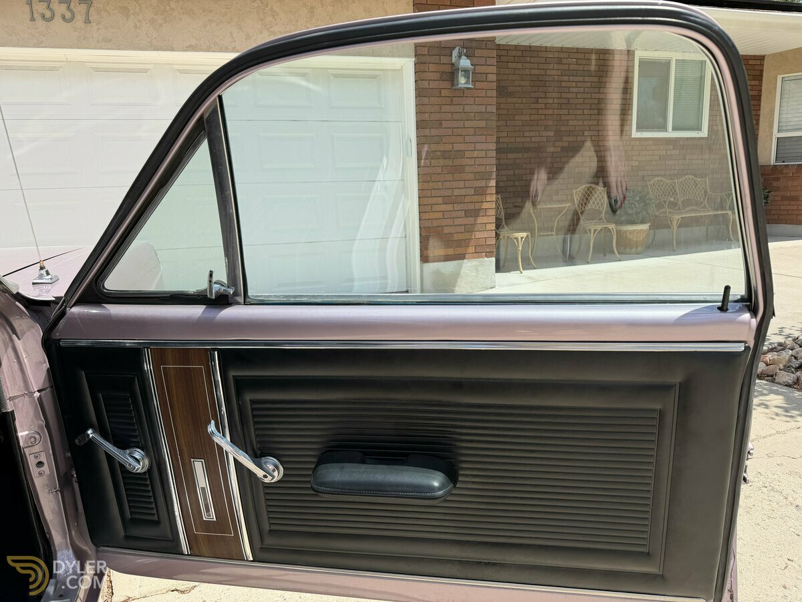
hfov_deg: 71.6
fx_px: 556
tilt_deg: -11.5
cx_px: 401
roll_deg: +3.0
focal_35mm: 24
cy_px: 301
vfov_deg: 56.8
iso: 80
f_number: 1.78
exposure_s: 1/2703
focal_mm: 6.76
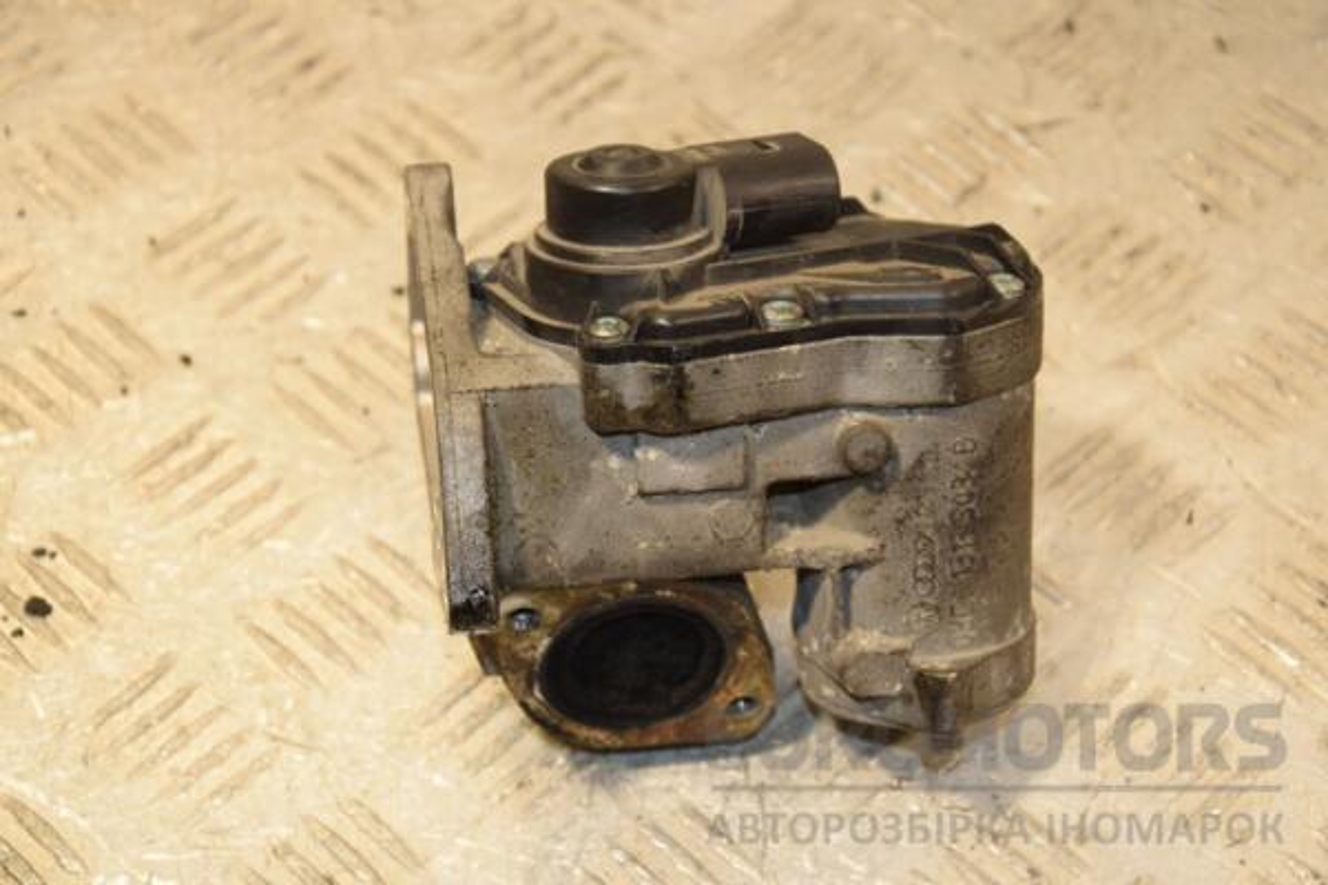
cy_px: 442
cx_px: 664
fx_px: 3652
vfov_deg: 13.8
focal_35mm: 99
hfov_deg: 20.6
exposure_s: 1/200
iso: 800
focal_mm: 66
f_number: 6.3
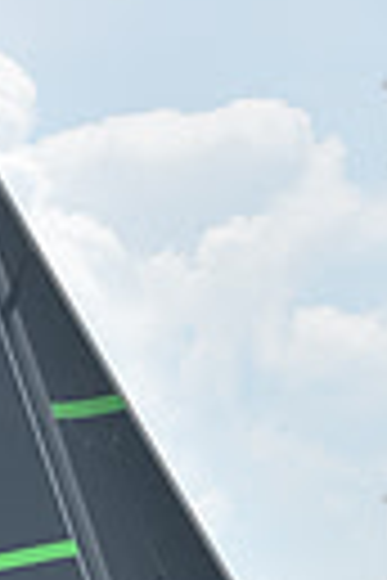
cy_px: 764
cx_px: 151
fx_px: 5079
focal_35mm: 315
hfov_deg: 4.4
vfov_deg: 6.5
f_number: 9
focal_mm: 70
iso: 250
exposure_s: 1/800
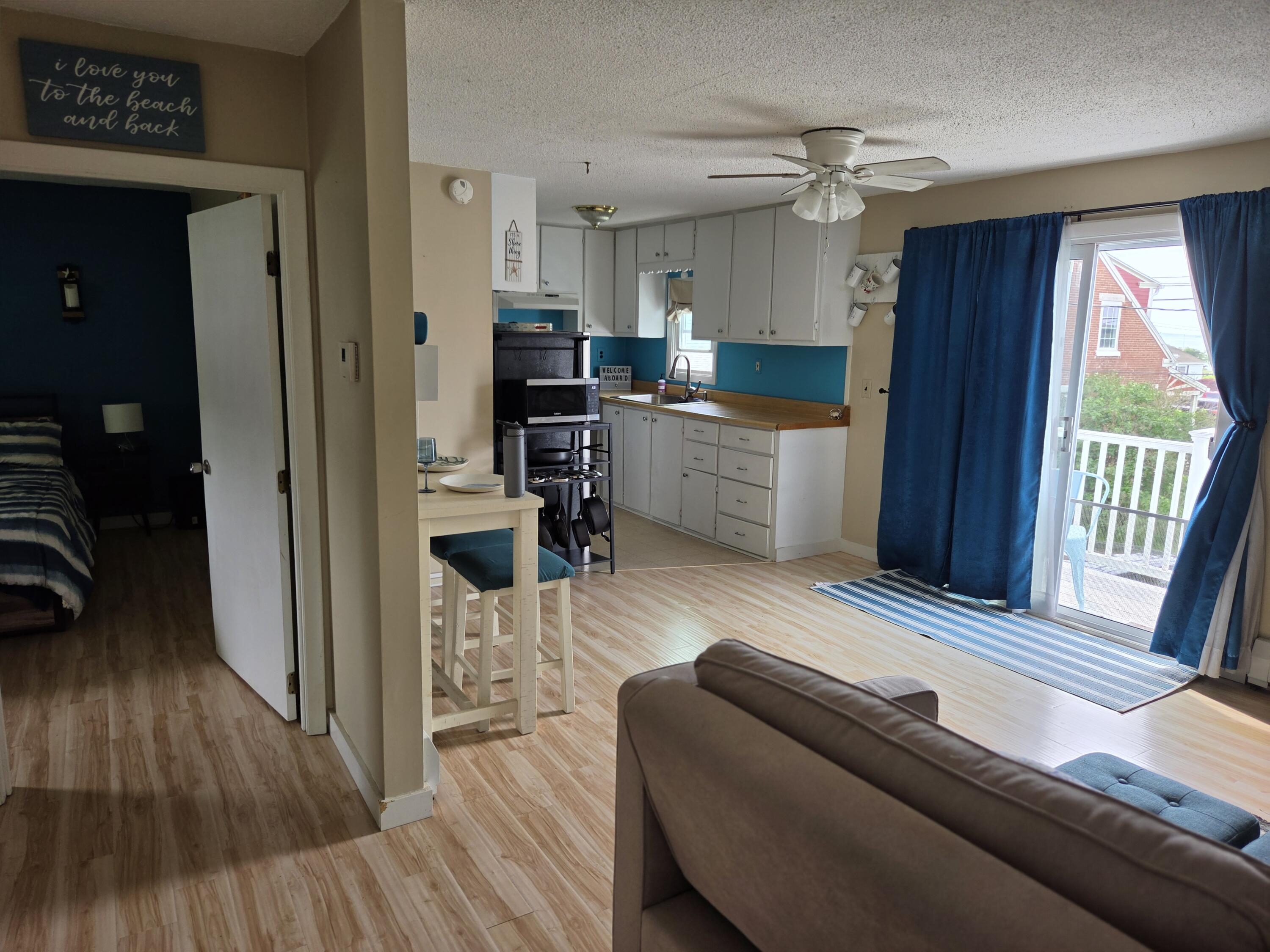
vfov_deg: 58.9
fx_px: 844
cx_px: 635
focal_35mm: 23
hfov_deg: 73.9
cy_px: 476
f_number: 1.8
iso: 64
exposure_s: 1/180
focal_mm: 5.4
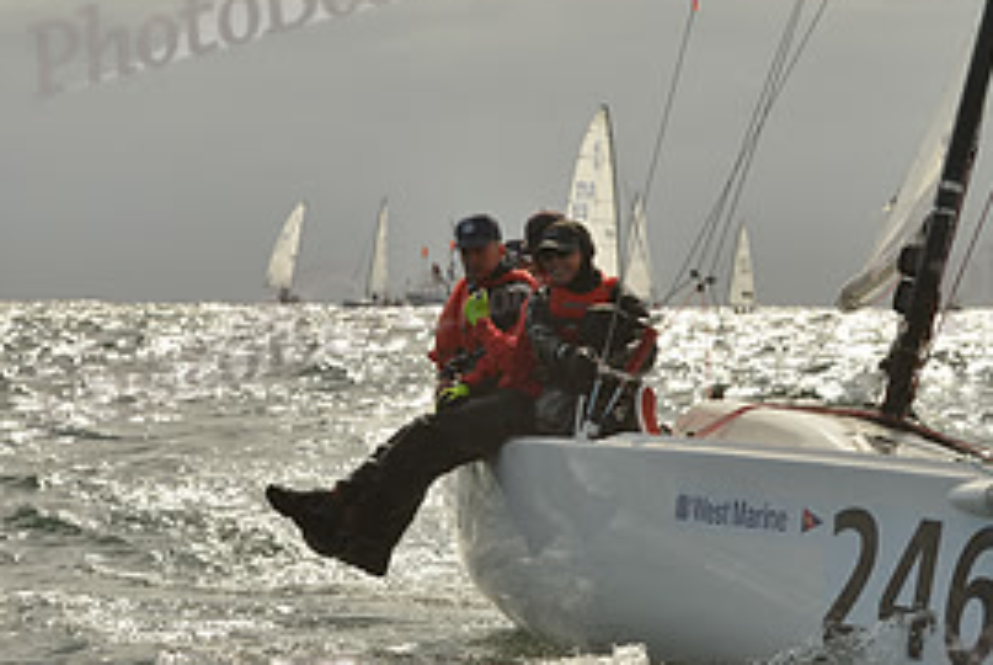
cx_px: 742
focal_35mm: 194
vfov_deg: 7.1
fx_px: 5357
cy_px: 482
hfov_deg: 10.6
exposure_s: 1/2000
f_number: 11
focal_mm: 90
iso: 400
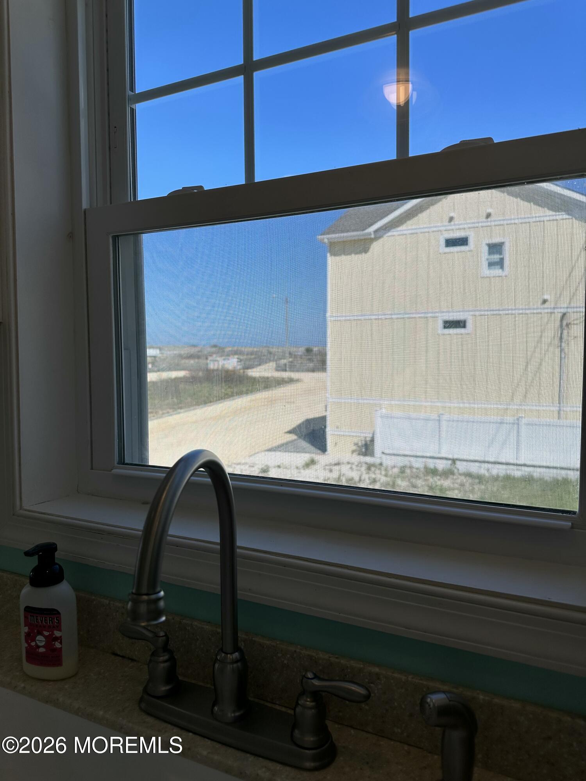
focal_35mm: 24
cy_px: 390
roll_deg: -0.2
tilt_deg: -3.0
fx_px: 542
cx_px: 293
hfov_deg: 56.8
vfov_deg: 71.6
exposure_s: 1/3247
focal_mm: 6.86
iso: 80
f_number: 1.78
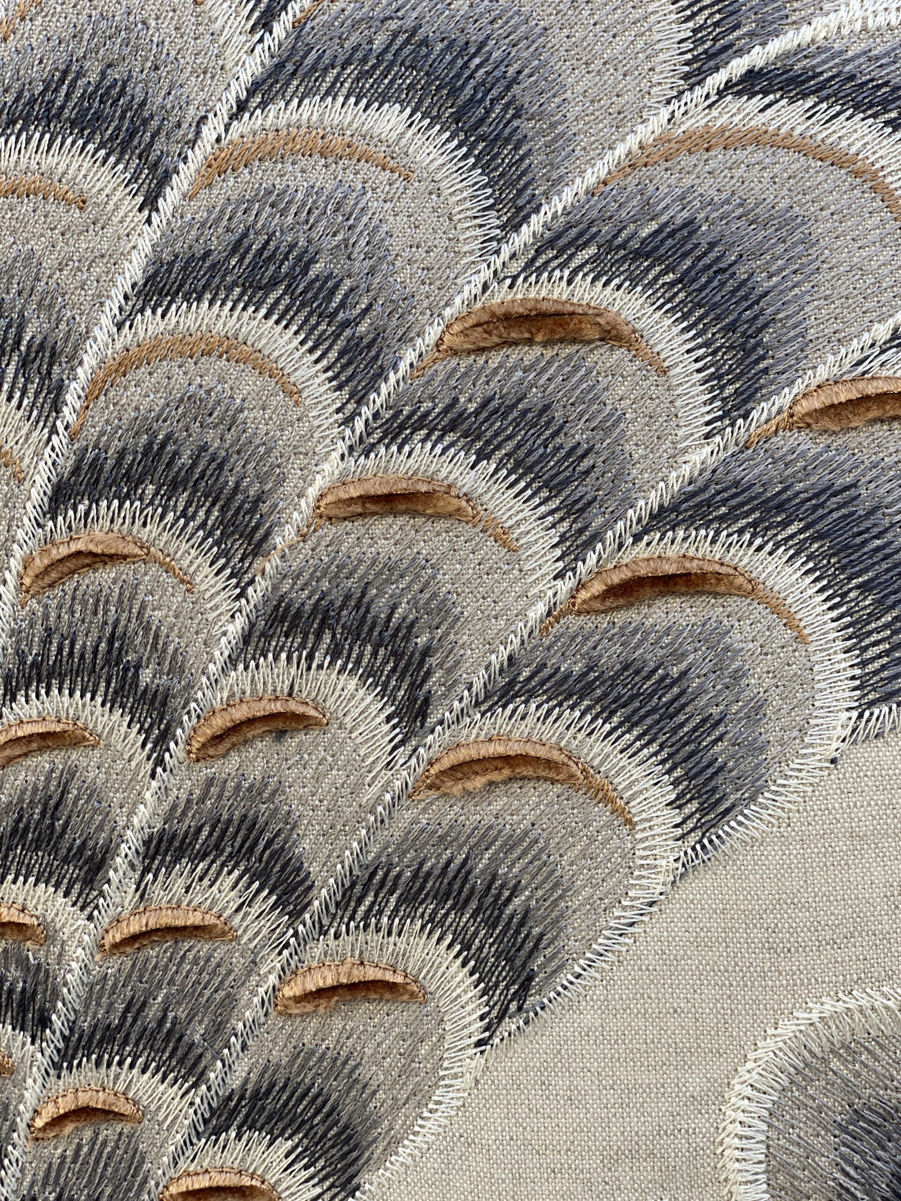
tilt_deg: -19.7
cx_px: 450
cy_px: 600
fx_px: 1805
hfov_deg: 28.0
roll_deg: +0.0
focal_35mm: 52
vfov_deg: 36.8
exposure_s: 1/141
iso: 20
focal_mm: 6
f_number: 2
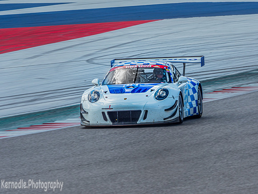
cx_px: 129
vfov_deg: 2.5
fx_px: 4479
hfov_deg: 3.3
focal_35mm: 601
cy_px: 97
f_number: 9
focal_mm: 300
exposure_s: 1/160
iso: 200
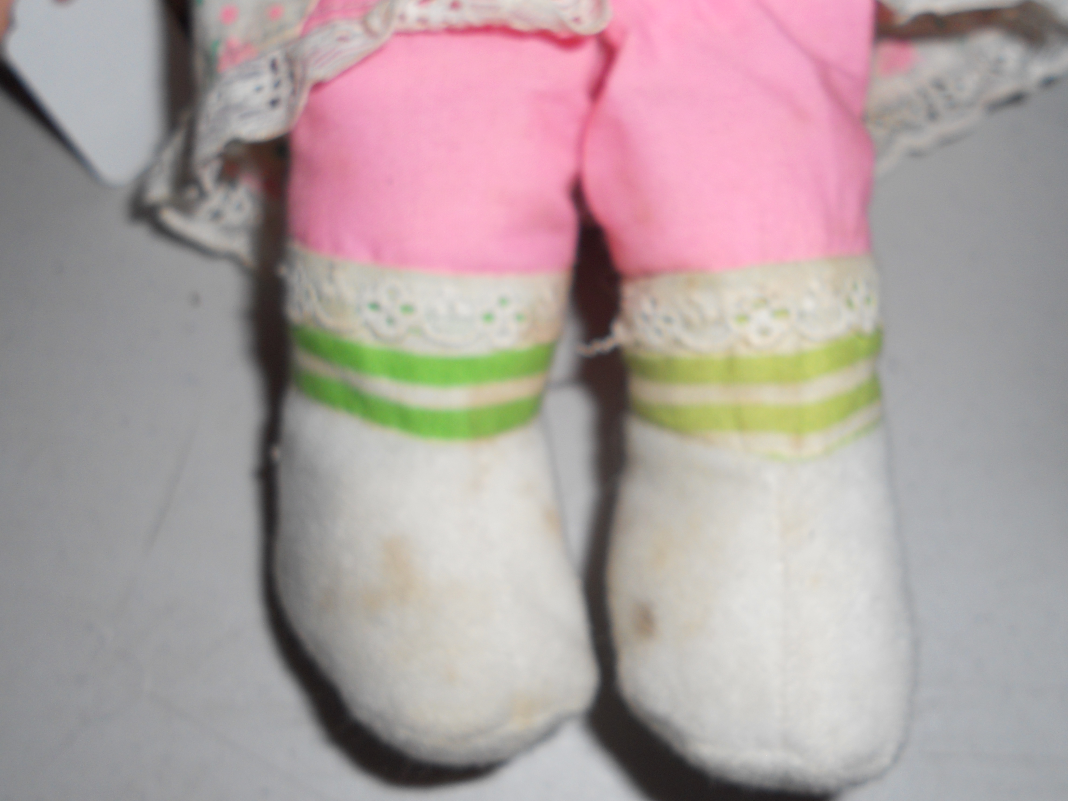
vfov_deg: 36.8
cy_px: 392
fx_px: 1203
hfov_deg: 47.9
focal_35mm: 39
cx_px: 552
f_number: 8.8
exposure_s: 1/25
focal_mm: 5.8
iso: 80
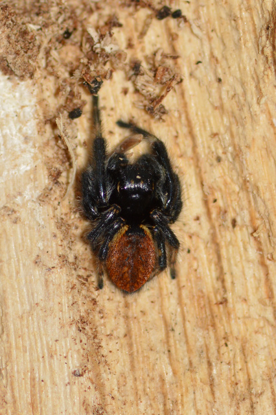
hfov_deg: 9.1
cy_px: 208
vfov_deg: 13.7
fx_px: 1727
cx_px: 138
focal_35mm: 150
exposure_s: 1/200
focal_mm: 100
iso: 100
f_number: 9
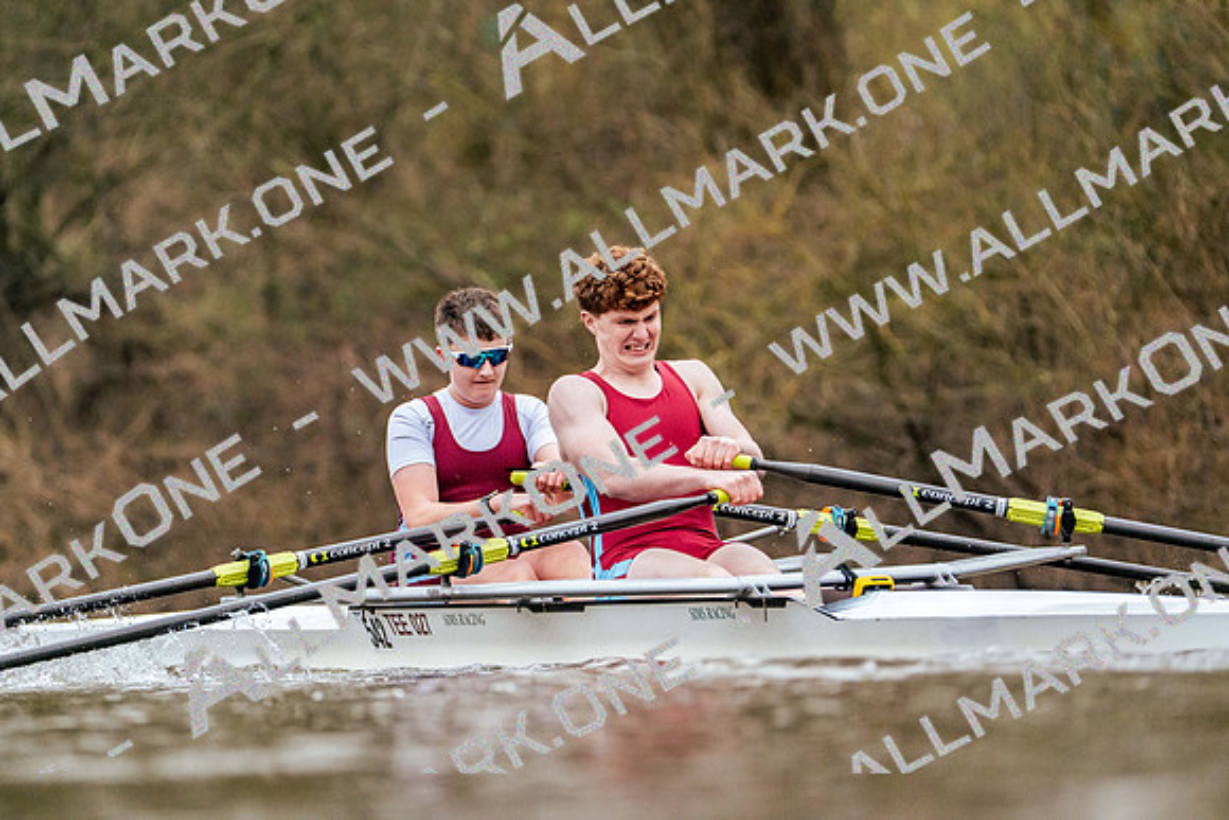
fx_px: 15297
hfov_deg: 4.6
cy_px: 410
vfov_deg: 3.1
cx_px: 614
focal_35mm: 448
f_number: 6.3
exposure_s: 1/2000
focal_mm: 448
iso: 5000
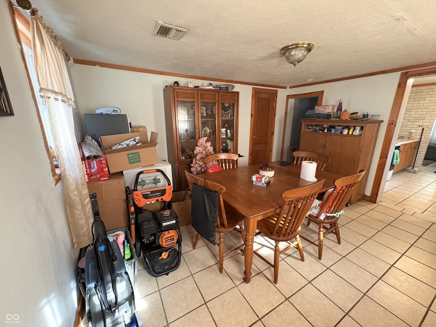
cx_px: 218
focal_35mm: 14
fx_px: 176
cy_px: 164
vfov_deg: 85.7
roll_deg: -0.9
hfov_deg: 102.1
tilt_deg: -14.3
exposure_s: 1/40
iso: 640
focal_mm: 2.22
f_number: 2.2
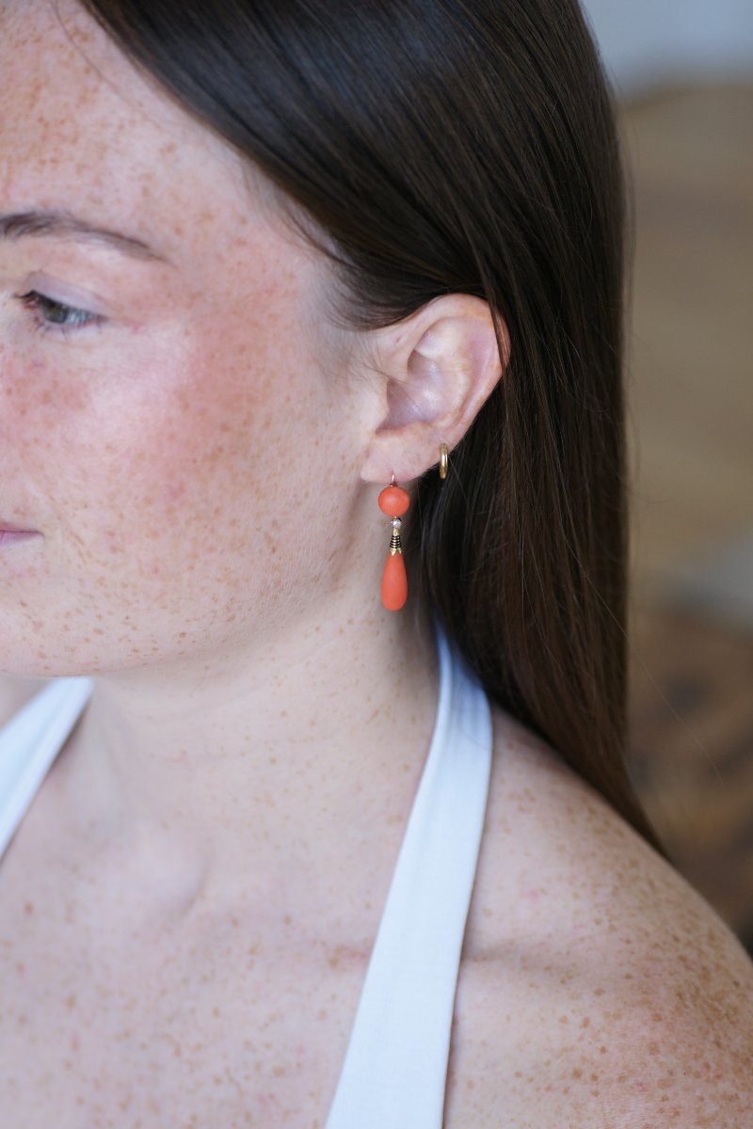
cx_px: 376
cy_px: 564
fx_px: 3294
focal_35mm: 105
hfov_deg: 13.0
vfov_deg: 19.5
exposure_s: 1/125
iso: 250
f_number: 2.8
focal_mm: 70
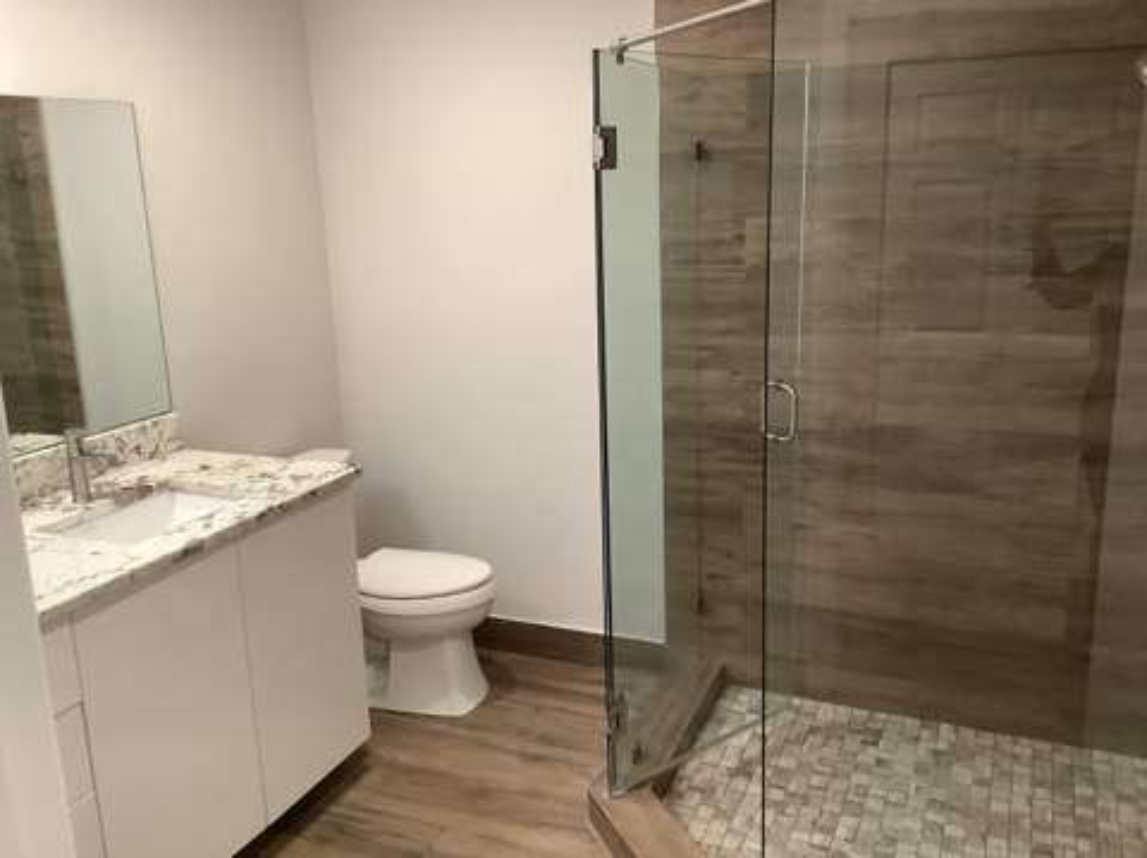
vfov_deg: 45.4
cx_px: 574
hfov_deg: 58.4
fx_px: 1026
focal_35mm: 31
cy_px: 429
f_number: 2.4
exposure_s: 1/50
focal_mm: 3.3
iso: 160
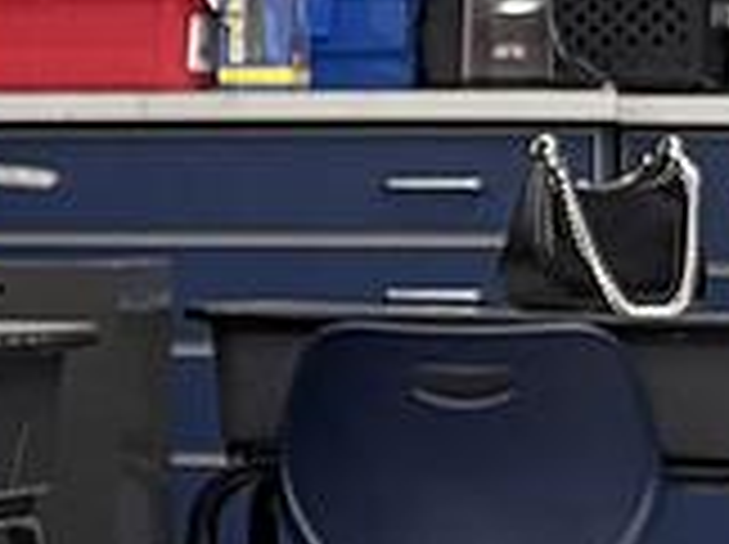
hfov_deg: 8.6
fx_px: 4058
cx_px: -1400
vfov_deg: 7.7
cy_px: 288
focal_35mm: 193
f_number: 1.6
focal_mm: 5.96
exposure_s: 1/67
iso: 125
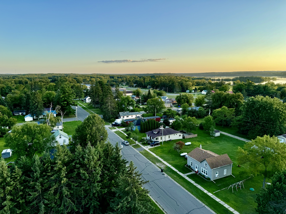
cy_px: 107
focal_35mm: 24
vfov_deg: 56.8
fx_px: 198
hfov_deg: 71.6
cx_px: 143
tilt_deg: -10.4
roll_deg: +0.5
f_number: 1.78
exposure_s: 1/1026
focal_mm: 6.76
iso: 80
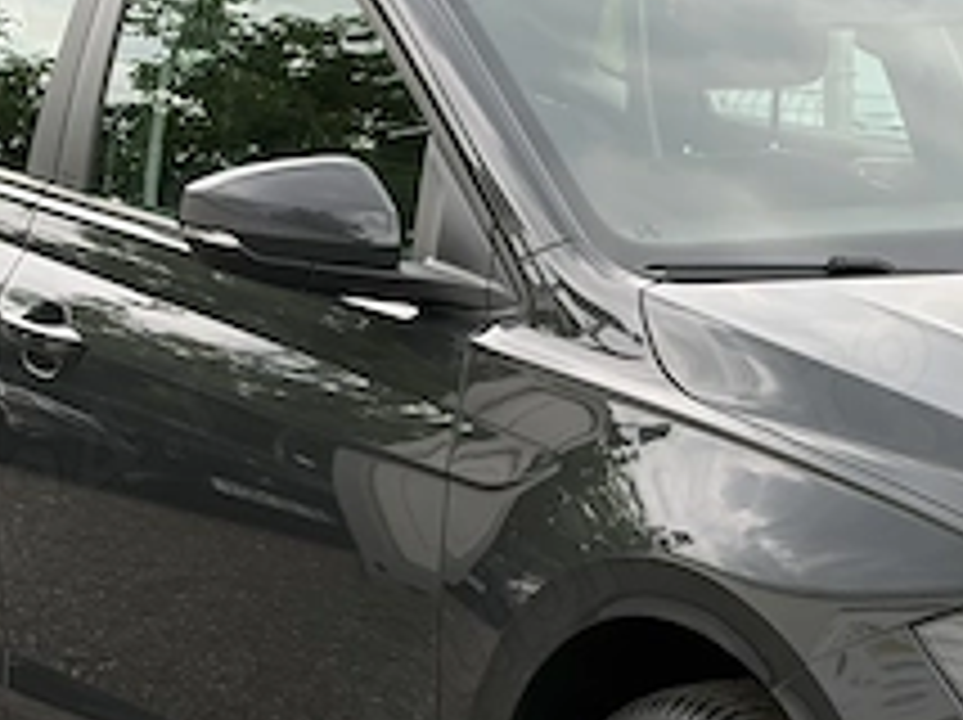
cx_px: 954
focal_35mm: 146
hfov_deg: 13.4
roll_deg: +0.6
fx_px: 4057
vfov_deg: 10.1
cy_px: 576
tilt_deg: -9.1
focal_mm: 5.96
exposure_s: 1/482
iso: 32
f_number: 1.6
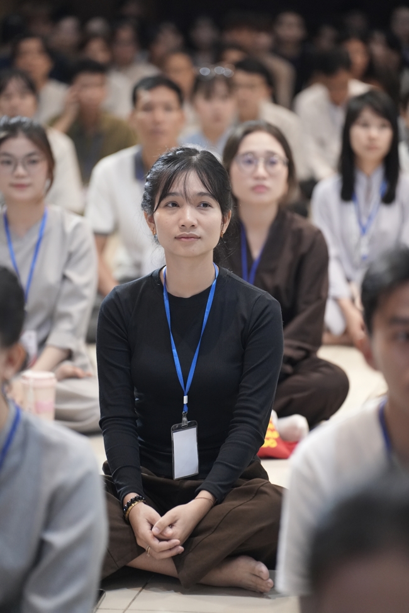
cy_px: 306
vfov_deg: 13.7
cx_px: 204
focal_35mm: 150
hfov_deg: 9.1
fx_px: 2556
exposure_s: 1/250
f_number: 2.8
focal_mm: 150
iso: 4000
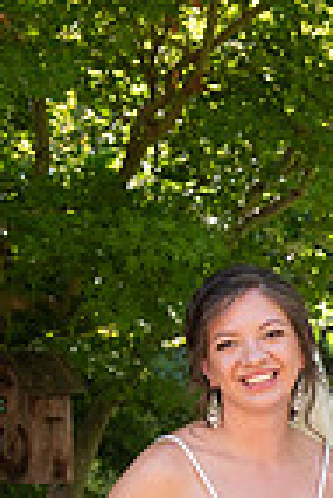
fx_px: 1536
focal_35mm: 111
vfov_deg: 17.4
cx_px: 407
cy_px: 628
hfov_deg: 12.1
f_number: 5
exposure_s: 1/320
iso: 640
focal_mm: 35
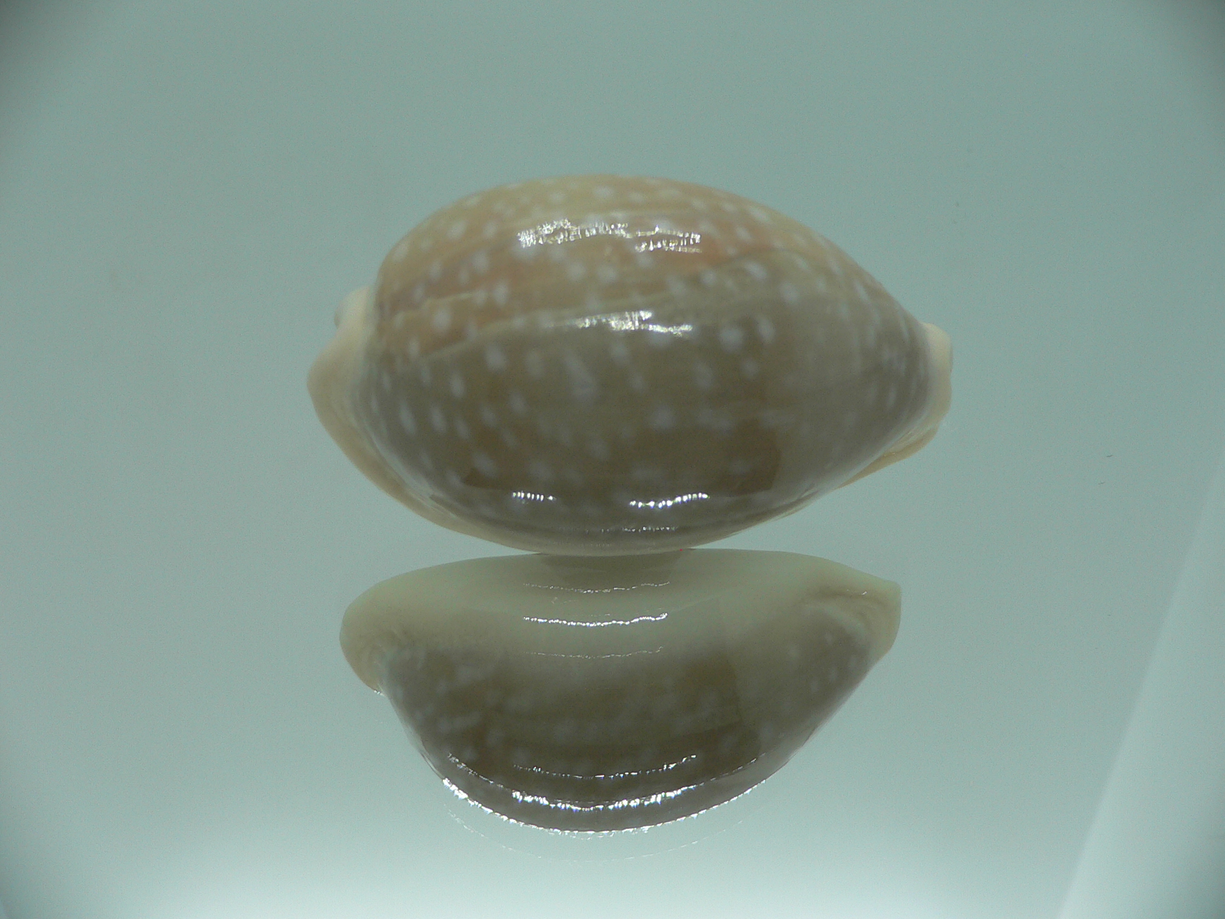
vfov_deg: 40.7
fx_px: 1239
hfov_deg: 52.6
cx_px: 612
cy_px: 460
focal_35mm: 35
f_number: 2.8
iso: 80
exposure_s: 1/60
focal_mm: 4.6
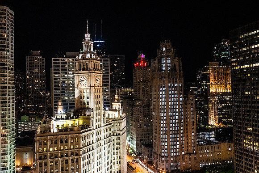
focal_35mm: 35
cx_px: 130
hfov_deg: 54.4
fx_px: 252
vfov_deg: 37.9
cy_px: 86
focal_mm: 35
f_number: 4
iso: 12800
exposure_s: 1/100
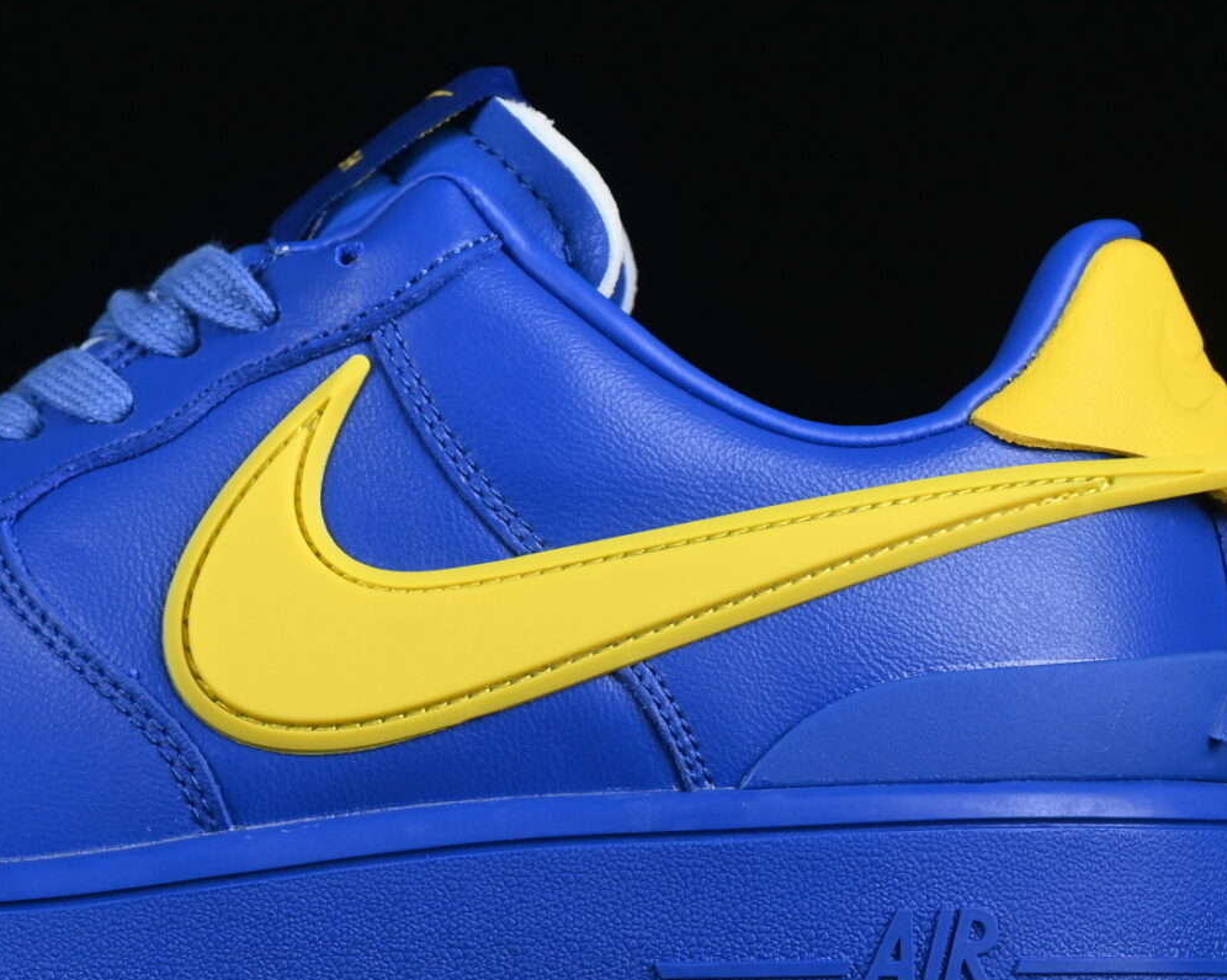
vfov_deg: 8.5
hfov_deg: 10.6
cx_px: 208
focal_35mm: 181
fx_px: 6570
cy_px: 414
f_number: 7.1
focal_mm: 50
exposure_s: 1/200
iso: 200
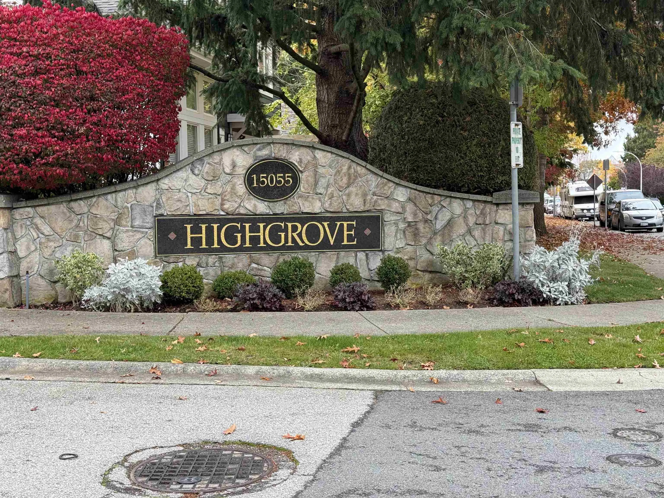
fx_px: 921
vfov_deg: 30.3
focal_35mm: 48
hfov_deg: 39.7
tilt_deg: -2.9
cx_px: 332
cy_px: 249
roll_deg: +0.9
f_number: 1.78
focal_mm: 6.76
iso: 64
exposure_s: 1/298
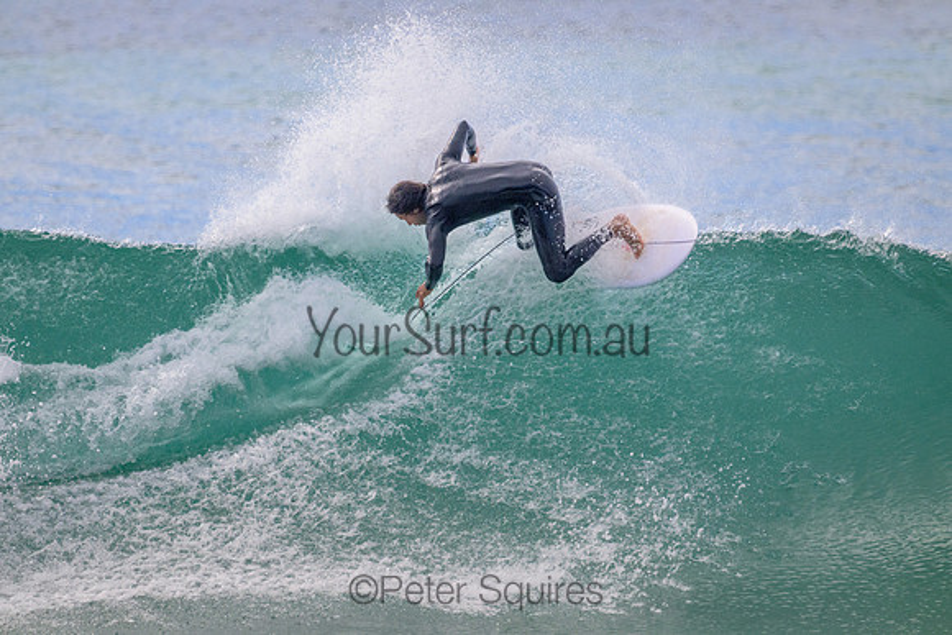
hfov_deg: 2.6
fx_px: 21160
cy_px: 318
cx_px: 476
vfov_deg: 1.7
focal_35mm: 800
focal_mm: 800
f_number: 13
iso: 1800
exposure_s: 1/2000
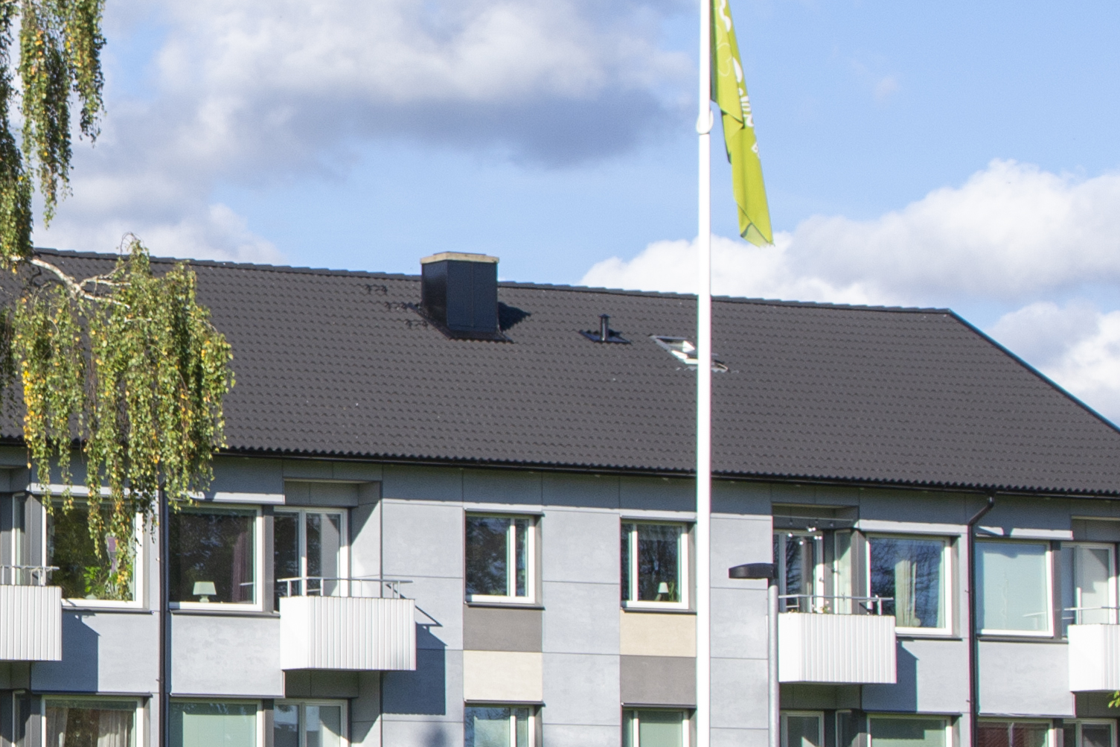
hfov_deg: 13.7
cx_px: -97
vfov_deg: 9.3
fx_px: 4573
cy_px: 506
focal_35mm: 147
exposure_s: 1/250
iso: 100
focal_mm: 32
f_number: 8
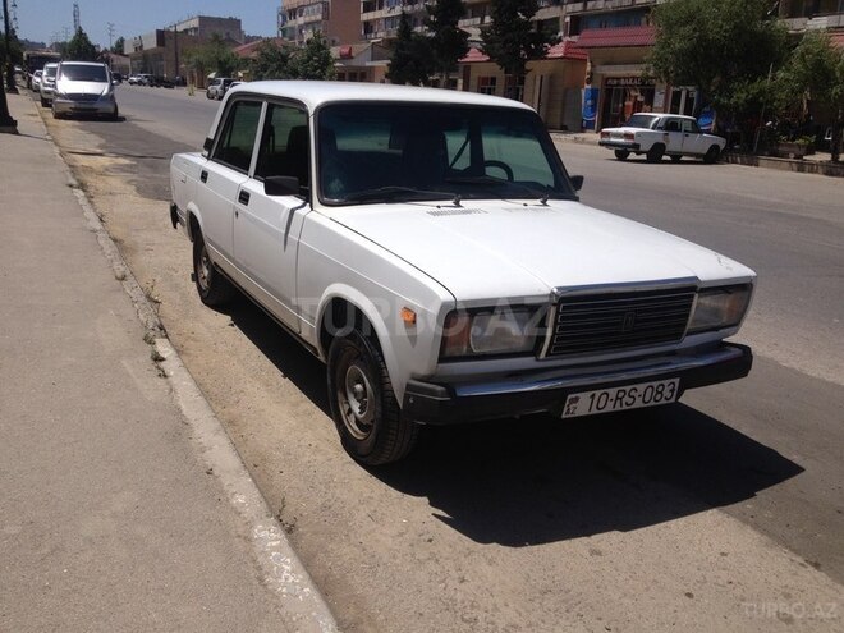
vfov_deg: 40.7
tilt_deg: -18.3
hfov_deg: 52.6
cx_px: 422
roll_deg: -2.9
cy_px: 316
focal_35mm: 35
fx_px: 853
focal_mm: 4.28
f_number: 2.4
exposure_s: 1/3067
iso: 50
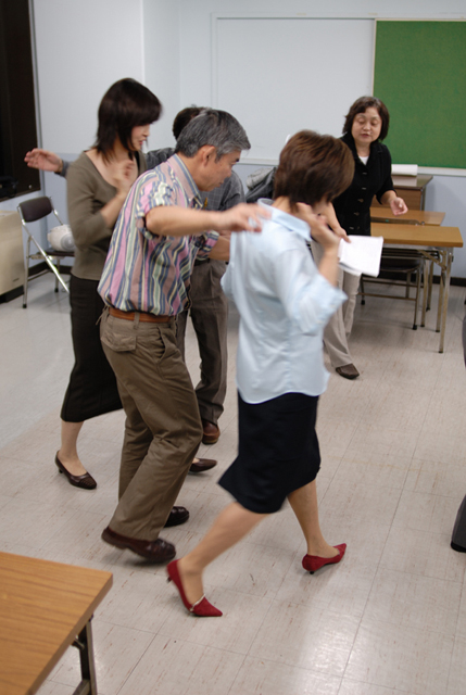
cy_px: 348
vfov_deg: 46.3
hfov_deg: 32.0
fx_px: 812
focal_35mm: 42
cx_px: 233
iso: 160
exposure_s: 1/60
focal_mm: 28
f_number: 2
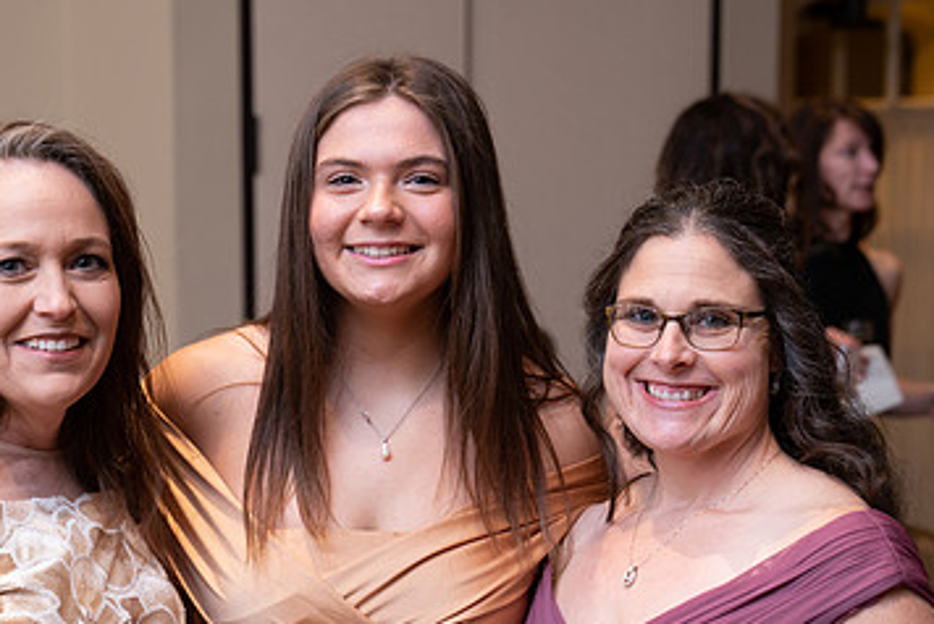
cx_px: 315
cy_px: 395
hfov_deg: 24.3
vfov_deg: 16.5
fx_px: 2155
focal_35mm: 83
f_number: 3.5
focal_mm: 51
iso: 800
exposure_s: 1/50
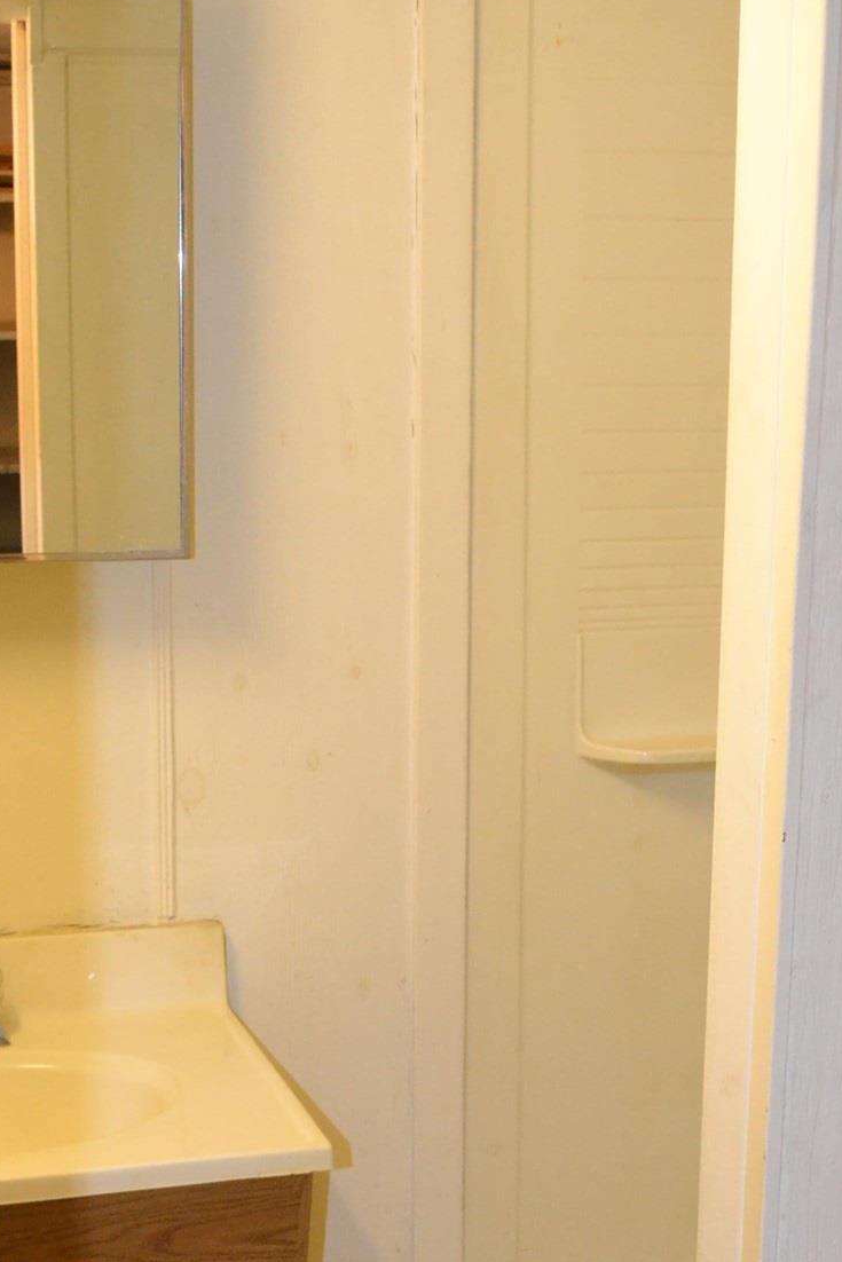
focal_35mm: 69
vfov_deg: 29.0
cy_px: 880
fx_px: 2420
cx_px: 432
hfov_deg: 19.7
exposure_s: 1/60
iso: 2500
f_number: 4
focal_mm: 22
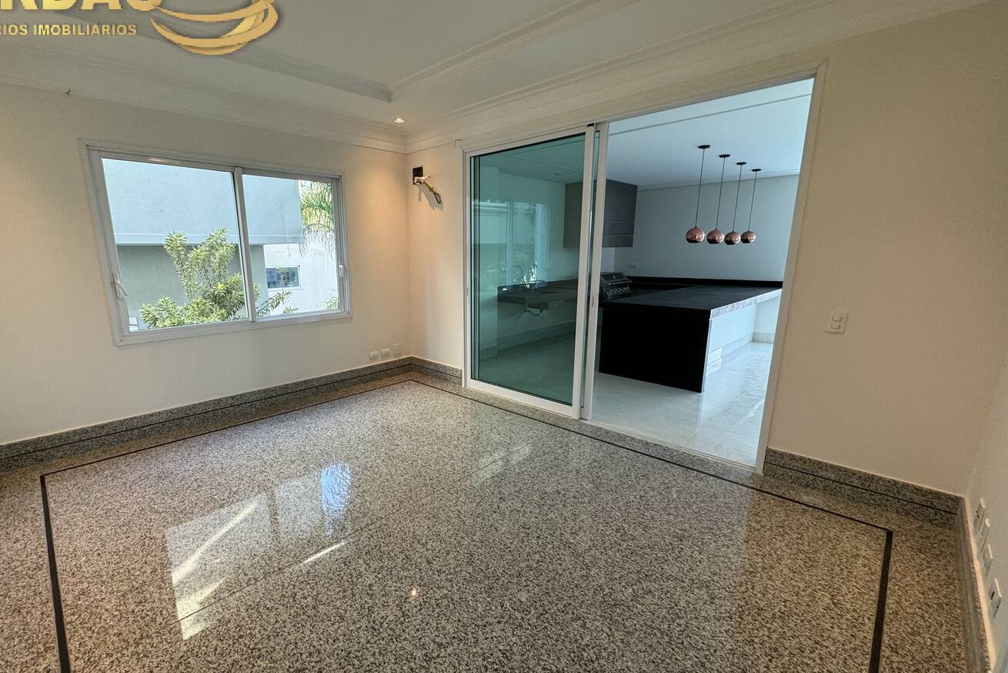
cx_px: 456
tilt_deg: -13.9
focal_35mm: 16
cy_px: 353
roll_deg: +0.7
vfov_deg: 73.7
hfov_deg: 96.4
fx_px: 448
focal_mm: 2.22
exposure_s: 1/120
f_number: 2.2
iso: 160
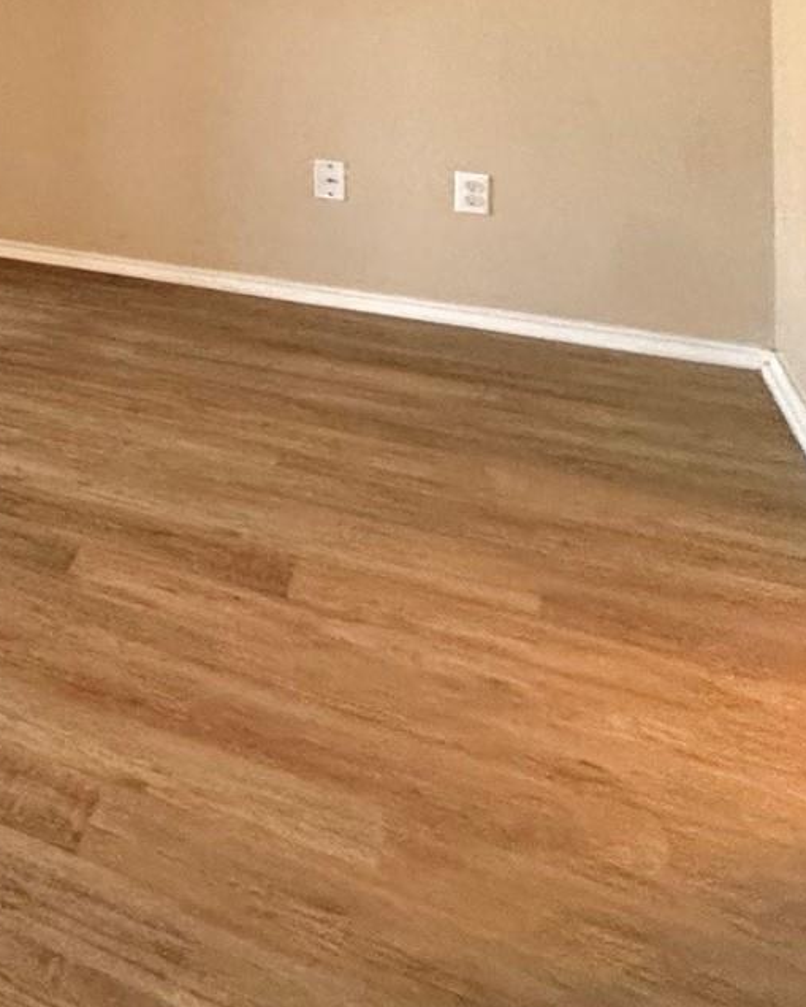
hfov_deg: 20.4
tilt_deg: -0.7
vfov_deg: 36.1
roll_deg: +1.9
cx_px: -733
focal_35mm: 44
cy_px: -82
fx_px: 1312
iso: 400
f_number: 2.2
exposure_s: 1/60
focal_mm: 2.22
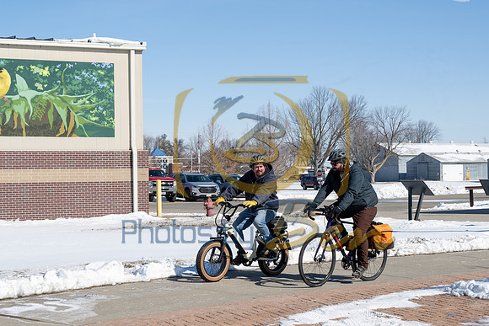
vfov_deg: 19.5
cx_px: 244
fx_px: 951
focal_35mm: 70
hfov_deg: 28.8
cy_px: 163
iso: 250
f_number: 10
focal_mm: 70
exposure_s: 1/500
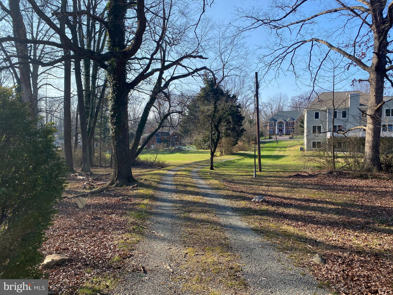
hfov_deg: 67.3
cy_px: 148
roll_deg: -0.8
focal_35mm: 26
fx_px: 295
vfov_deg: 53.1
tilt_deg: -1.4
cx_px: 196
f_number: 1.8
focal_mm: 4.25
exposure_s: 1/1504
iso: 32
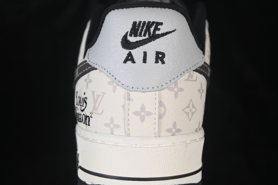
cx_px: 139
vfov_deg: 18.2
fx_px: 579
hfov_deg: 27.0
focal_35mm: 75
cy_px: 92
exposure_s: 1/80
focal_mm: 50
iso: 160
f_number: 7.1
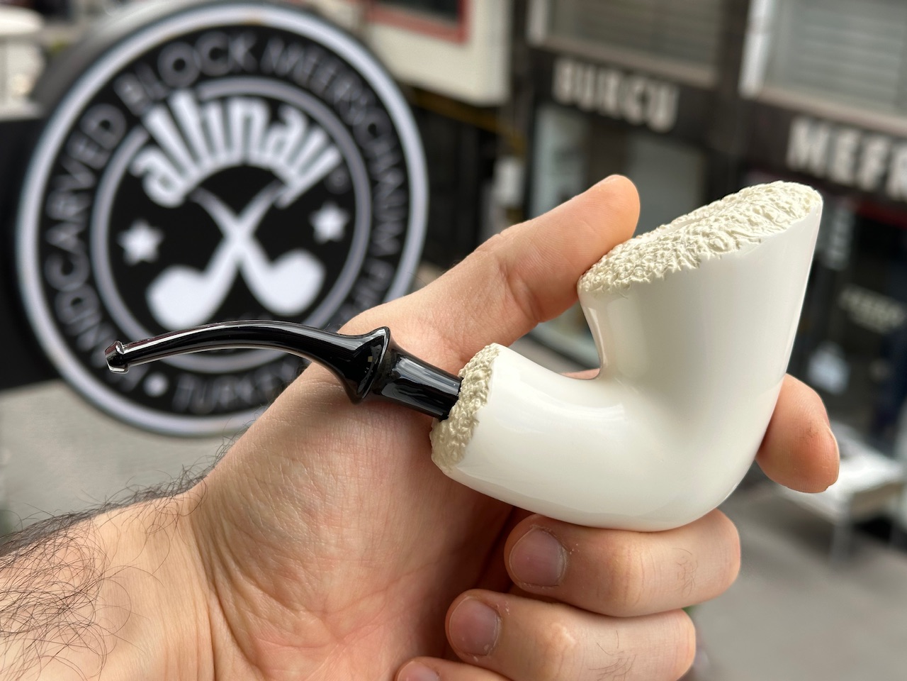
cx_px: 454
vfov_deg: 30.3
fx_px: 1258
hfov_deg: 39.7
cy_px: 340
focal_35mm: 48
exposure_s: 1/830
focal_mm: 6.86
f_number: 1.78
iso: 64
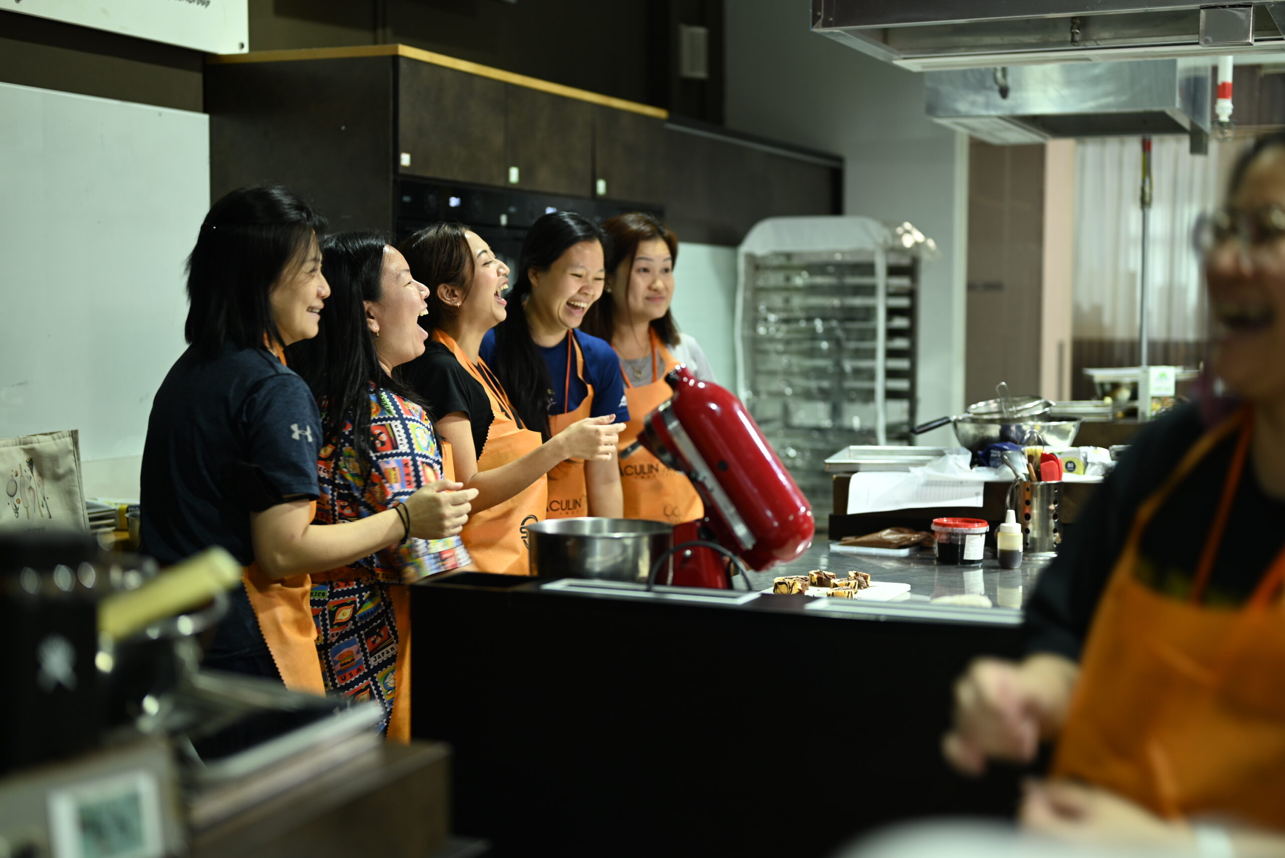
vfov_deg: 27.0
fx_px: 1785
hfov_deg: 39.6
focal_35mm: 50
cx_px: 642
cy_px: 429
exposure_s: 1/40
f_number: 1.8
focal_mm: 50
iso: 125
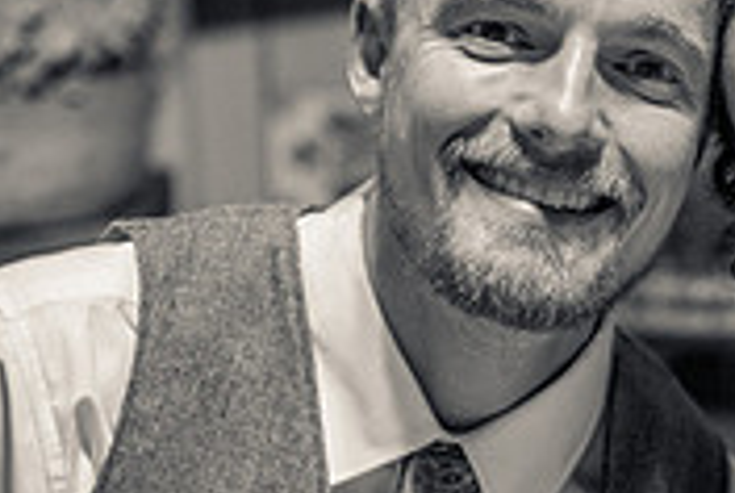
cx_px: 706
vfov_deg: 7.6
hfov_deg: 11.2
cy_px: 478
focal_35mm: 181
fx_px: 3702
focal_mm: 55
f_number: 2
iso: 1000
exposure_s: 1/160
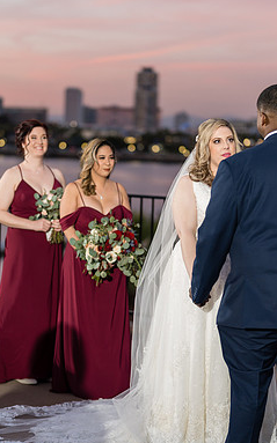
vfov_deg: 24.7
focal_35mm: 84
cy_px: 222
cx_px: 110
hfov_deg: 15.5
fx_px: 1016
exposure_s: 1/250
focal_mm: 50
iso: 320
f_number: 1.2
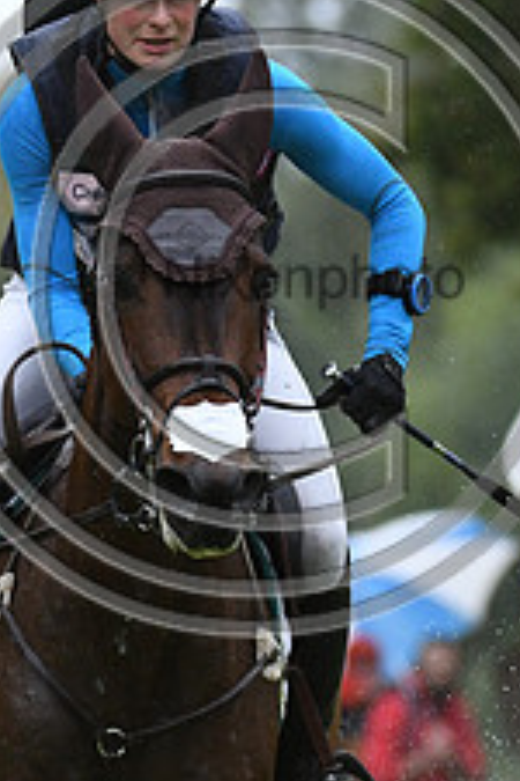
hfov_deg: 1.6
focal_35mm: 850
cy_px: 231
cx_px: 215
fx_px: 18415
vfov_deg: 2.4
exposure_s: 1/1250
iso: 1250
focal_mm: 220
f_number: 4.5
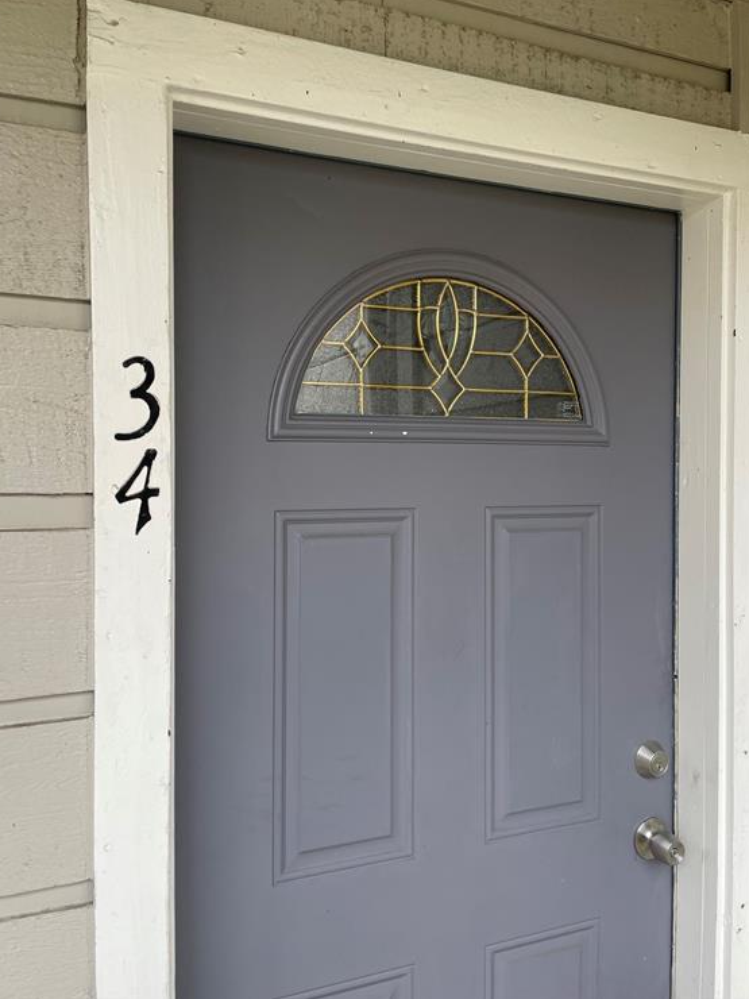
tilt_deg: -0.7
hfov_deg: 51.4
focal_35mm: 27
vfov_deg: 65.3
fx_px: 779
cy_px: 489
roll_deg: +0.8
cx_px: 367
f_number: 1.6
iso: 50
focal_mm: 4.2
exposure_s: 1/121
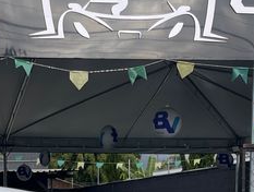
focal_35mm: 102
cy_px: 319
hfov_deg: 18.9
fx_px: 750
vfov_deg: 13.4
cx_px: 21
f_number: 1.6
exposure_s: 1/713
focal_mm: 5.1
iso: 32
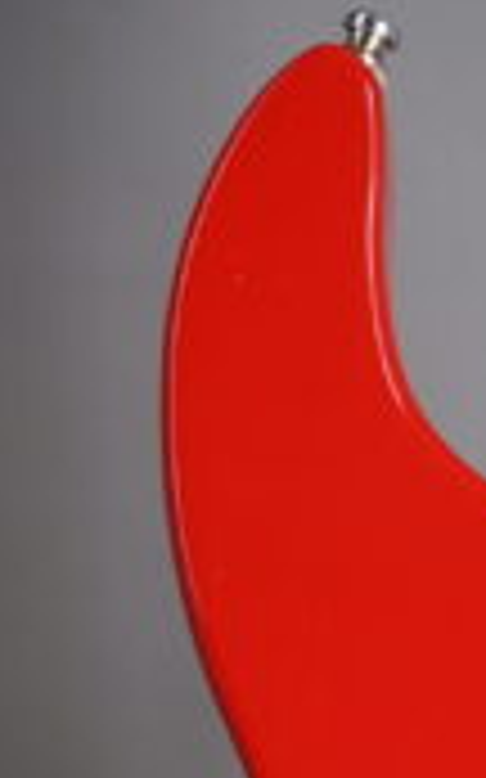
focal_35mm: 197
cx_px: 839
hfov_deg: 6.5
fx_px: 4178
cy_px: 1138
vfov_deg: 10.3
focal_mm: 58
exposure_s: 1/160
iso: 160
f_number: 8
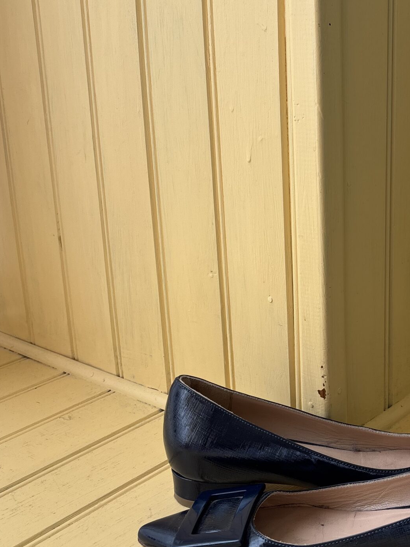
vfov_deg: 39.6
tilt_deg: -15.2
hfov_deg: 29.4
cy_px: 233
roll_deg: +0.6
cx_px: 343
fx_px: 758
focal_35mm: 48
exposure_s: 1/164
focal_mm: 5.96
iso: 40
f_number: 1.6
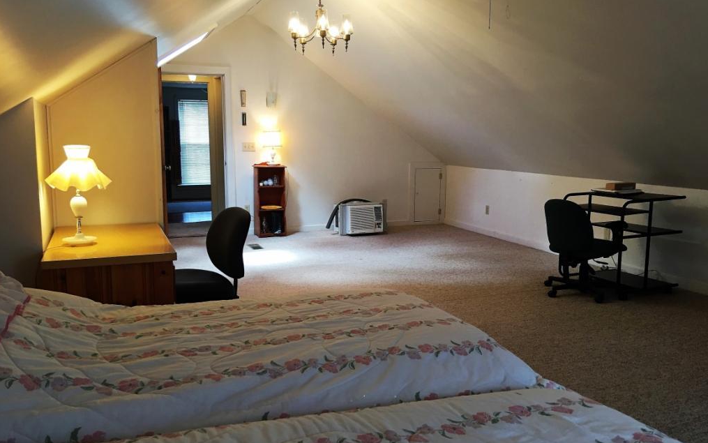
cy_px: 222
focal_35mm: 31
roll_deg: -0.5
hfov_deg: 61.2
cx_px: 355
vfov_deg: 40.6
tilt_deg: -7.6
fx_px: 598
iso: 32
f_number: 2.2
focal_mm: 4.15
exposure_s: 1/15
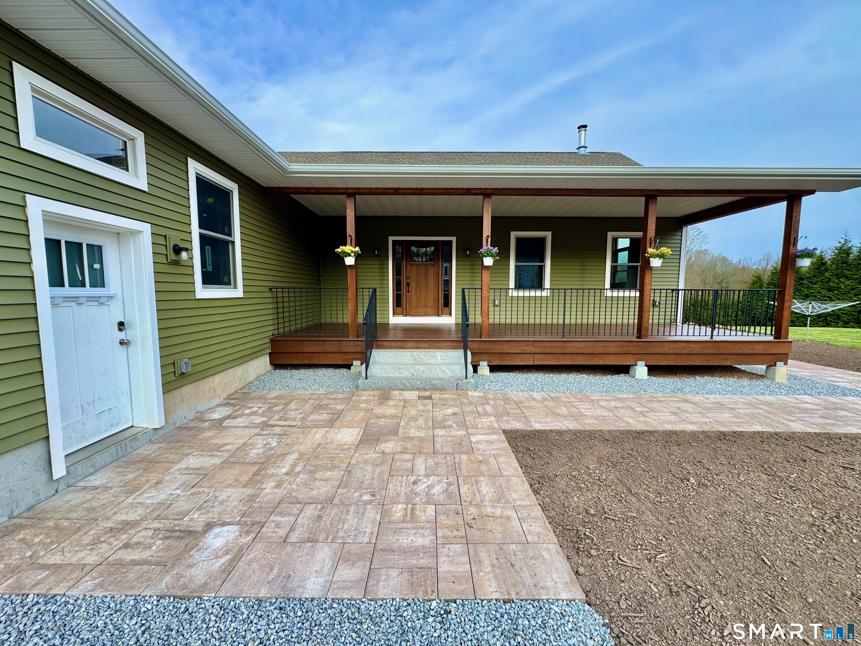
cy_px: 323
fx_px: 348
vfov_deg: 85.7
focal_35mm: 14
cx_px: 430
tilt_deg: -4.1
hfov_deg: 102.1
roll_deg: -0.2
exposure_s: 1/207
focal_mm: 2.22
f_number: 2.2
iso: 40
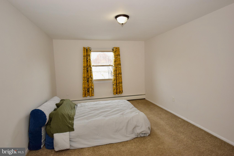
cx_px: 117
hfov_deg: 85.4
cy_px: 78
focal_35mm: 20
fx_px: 127
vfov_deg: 63.2
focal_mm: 13
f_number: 5.6
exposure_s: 1/125
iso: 800
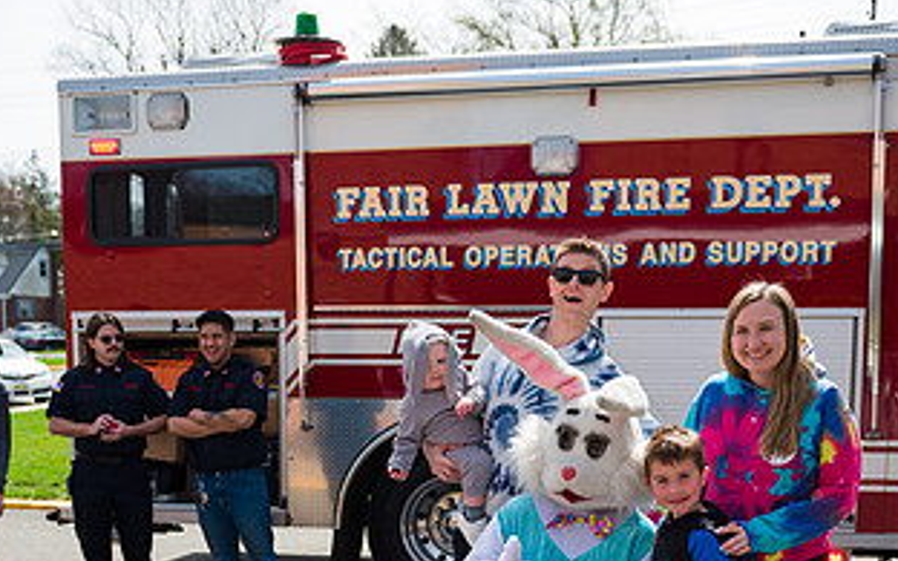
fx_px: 1346
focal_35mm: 55
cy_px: 541
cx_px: 446
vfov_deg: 22.8
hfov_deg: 36.9
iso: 200
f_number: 4
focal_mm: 29
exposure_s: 1/3200
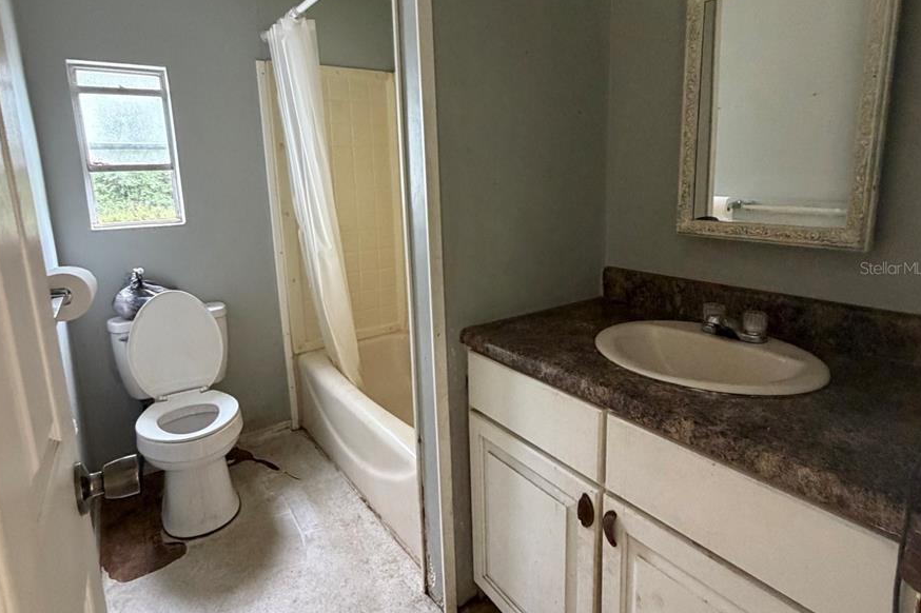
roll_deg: -0.5
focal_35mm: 20
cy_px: 268
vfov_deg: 61.7
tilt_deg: -10.6
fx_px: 511
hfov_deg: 84.0
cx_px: 460
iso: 320
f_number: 2.2
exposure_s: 1/60
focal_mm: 2.22
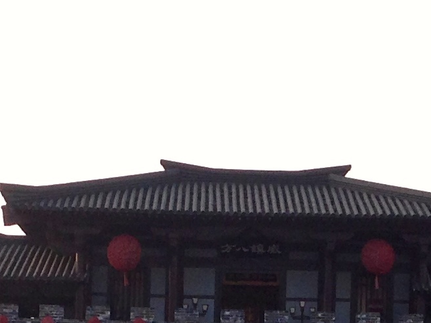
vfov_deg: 9.0
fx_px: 2042
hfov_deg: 12.0
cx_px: 299
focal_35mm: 164
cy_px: 371
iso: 50
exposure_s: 1/493
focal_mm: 4.12
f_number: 2.4
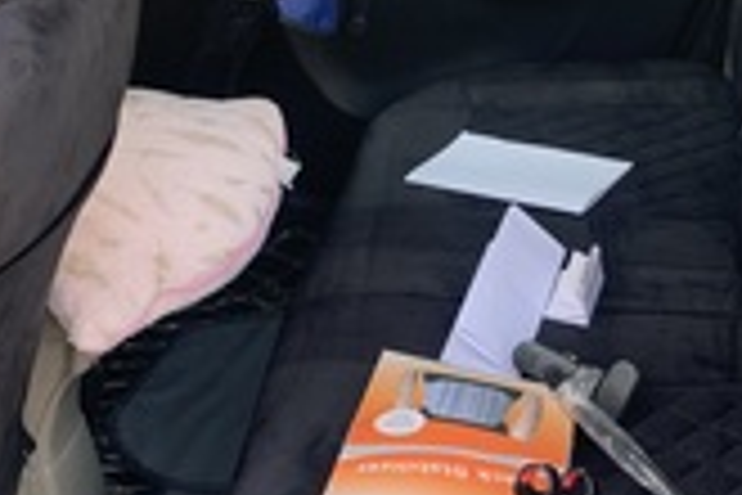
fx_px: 1546
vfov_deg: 18.2
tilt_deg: -26.1
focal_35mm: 75
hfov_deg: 27.0
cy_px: 295
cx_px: 384
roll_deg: +8.4
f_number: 1.8
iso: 25
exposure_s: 1/122
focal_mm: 4.25
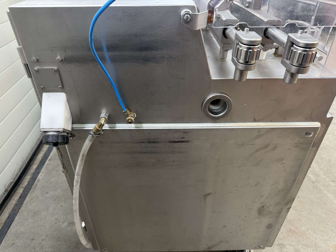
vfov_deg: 56.8
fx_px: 233
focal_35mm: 24
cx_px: 168
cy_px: 126
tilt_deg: -36.2
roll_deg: +0.7
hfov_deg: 71.6
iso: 320
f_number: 1.78
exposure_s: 1/50
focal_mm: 6.76
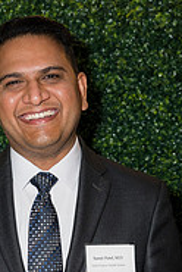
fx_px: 1156
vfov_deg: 13.2
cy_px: 284
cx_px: 56
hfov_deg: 9.0
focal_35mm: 153
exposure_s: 1/160
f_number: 5
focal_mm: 63
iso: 500
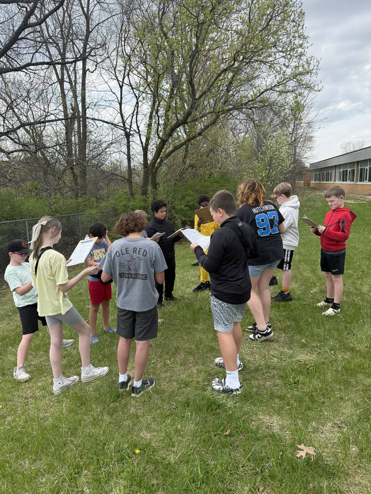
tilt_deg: -8.2
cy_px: 247
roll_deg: +1.2
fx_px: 343
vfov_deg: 71.6
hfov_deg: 56.8
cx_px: 186
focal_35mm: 24
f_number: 1.78
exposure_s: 1/2370
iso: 100
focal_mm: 6.76
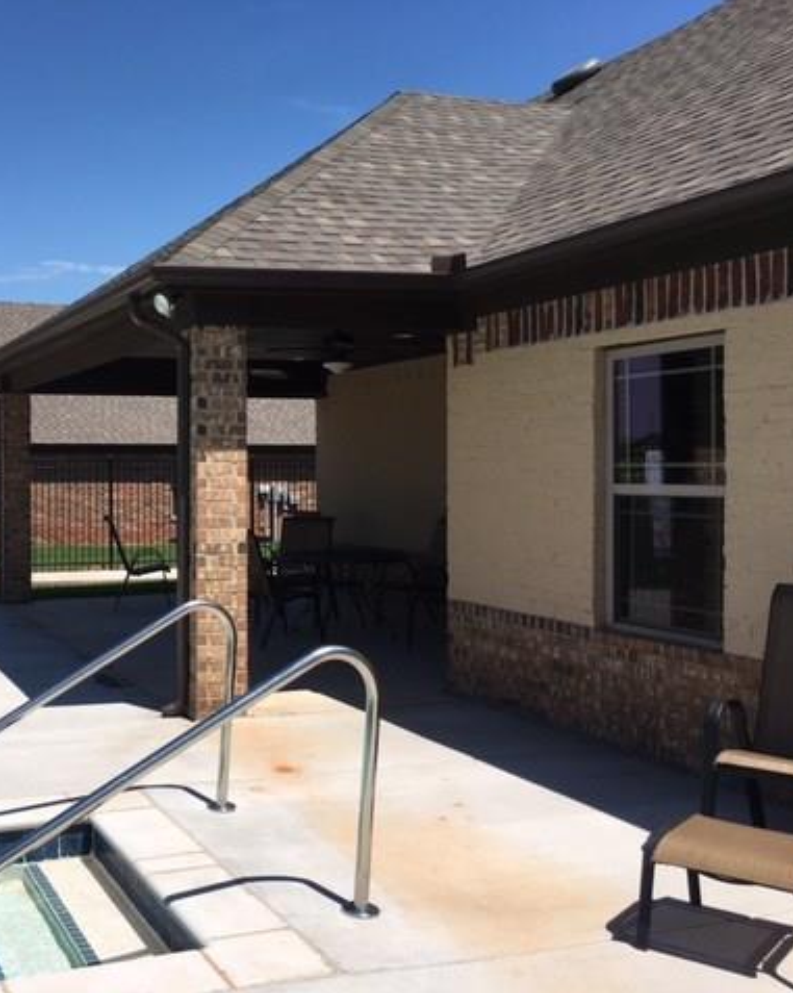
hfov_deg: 37.7
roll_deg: +0.4
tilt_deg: +1.9
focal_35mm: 38
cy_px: 495
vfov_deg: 48.0
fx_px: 1116
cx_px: 154
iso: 25
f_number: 2.2
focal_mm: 4.15
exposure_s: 1/2481
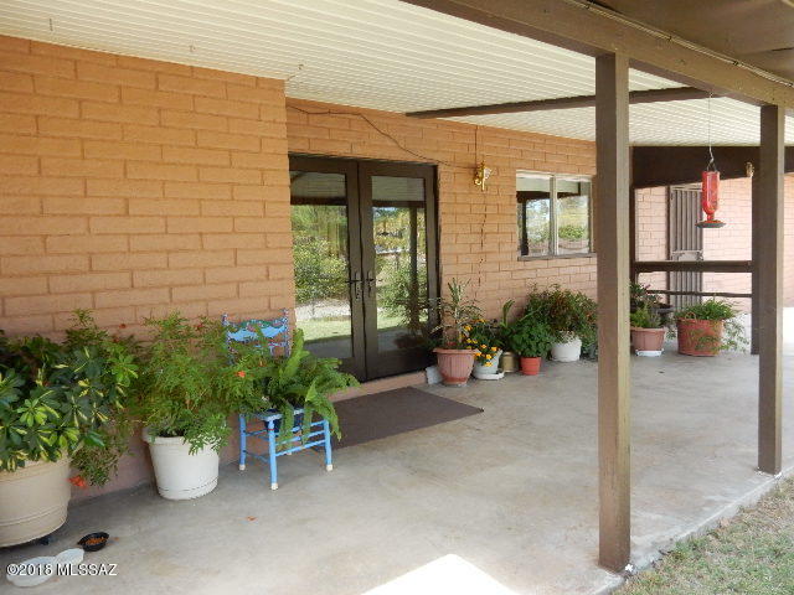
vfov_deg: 54.9
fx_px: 573
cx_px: 397
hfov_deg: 69.4
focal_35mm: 25
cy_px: 298
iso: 360
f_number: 3.7
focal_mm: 4.5
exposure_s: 1/250
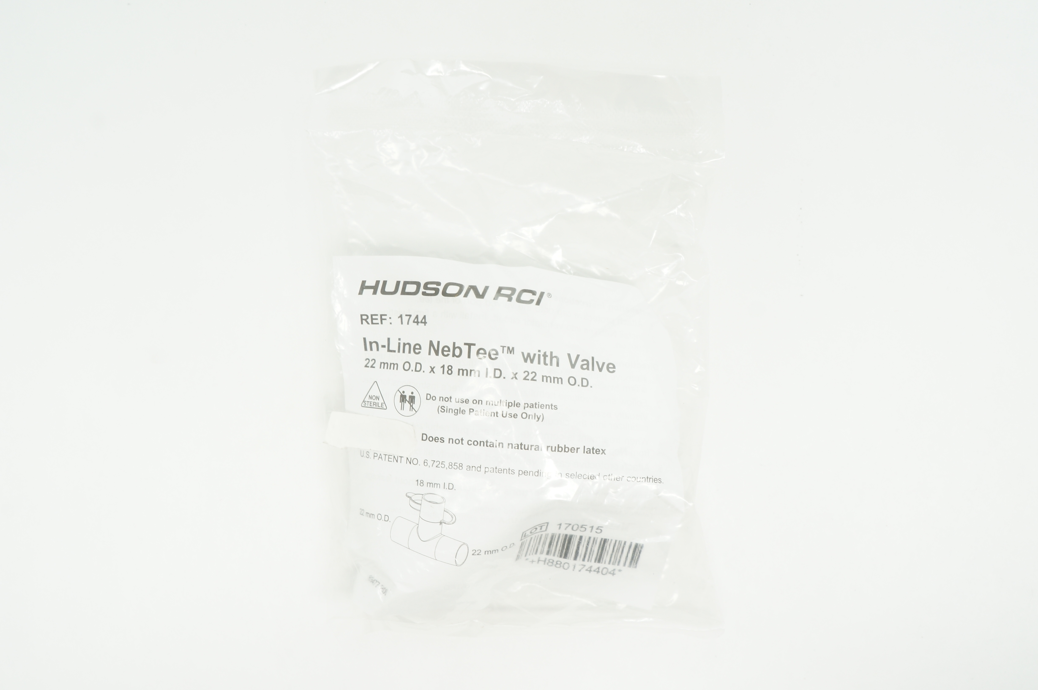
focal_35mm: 33
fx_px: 950
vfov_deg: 39.9
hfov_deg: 57.3
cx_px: 519
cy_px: 345
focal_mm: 22
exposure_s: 1/15
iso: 400
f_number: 10
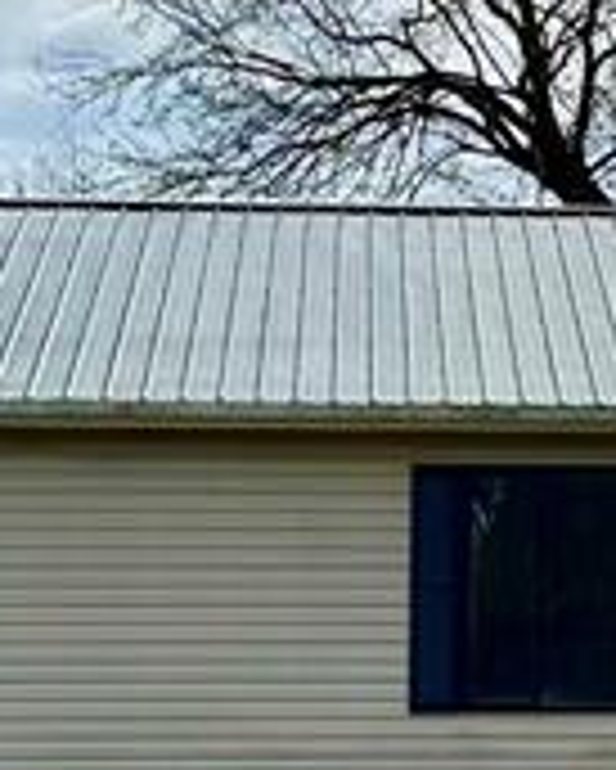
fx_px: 3188
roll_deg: -0.3
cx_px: 567
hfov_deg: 11.0
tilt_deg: +6.9
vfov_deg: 13.7
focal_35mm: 140
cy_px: 324
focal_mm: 6.86
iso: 80
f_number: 1.78
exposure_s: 1/2660
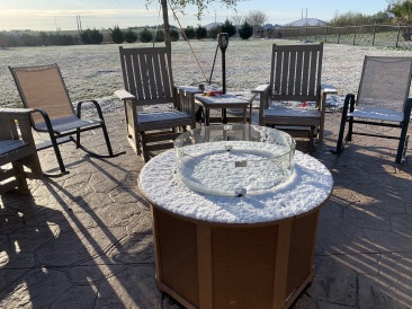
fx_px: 309
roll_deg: +2.0
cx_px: 206
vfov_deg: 53.0
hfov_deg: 67.3
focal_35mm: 26
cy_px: 154
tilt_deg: -19.4
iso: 25
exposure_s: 1/1661
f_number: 1.8
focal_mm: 4.25
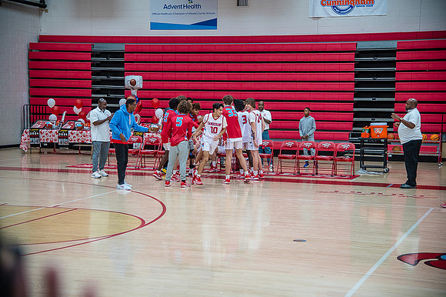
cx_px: 223
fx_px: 929
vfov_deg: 18.2
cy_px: 148
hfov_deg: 27.0
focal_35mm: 75
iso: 2000
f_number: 4
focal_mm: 75
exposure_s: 1/320
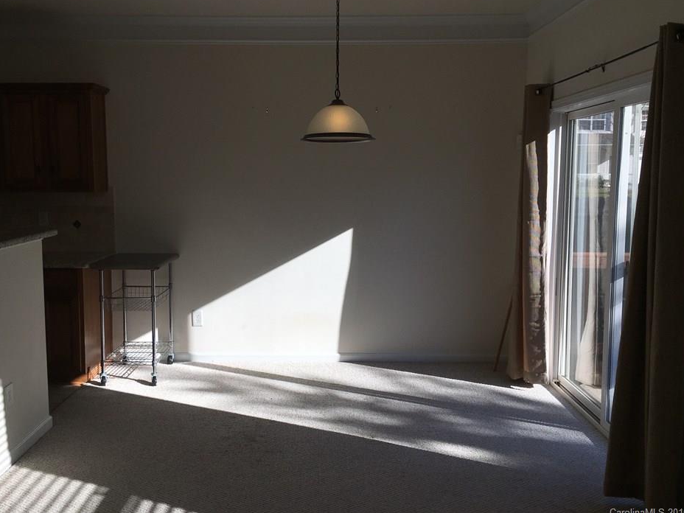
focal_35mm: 32
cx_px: 317
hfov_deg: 56.8
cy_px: 237
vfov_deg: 44.1
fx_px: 632
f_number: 2.2
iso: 25
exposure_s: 1/1374
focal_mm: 4.15
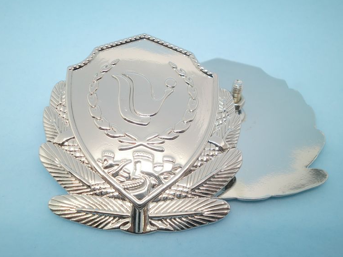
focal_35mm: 36
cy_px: 134
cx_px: 165
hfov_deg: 51.3
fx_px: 357
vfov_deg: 39.6
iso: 100
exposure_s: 1/60
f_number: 2.8
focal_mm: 5.58
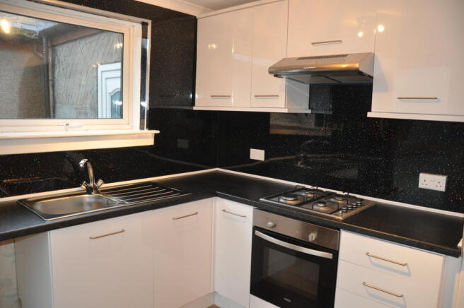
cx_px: 232
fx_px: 348
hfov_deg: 67.4
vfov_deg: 47.8
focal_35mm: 27
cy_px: 154
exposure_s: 1/60
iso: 800
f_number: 3.5
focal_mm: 18
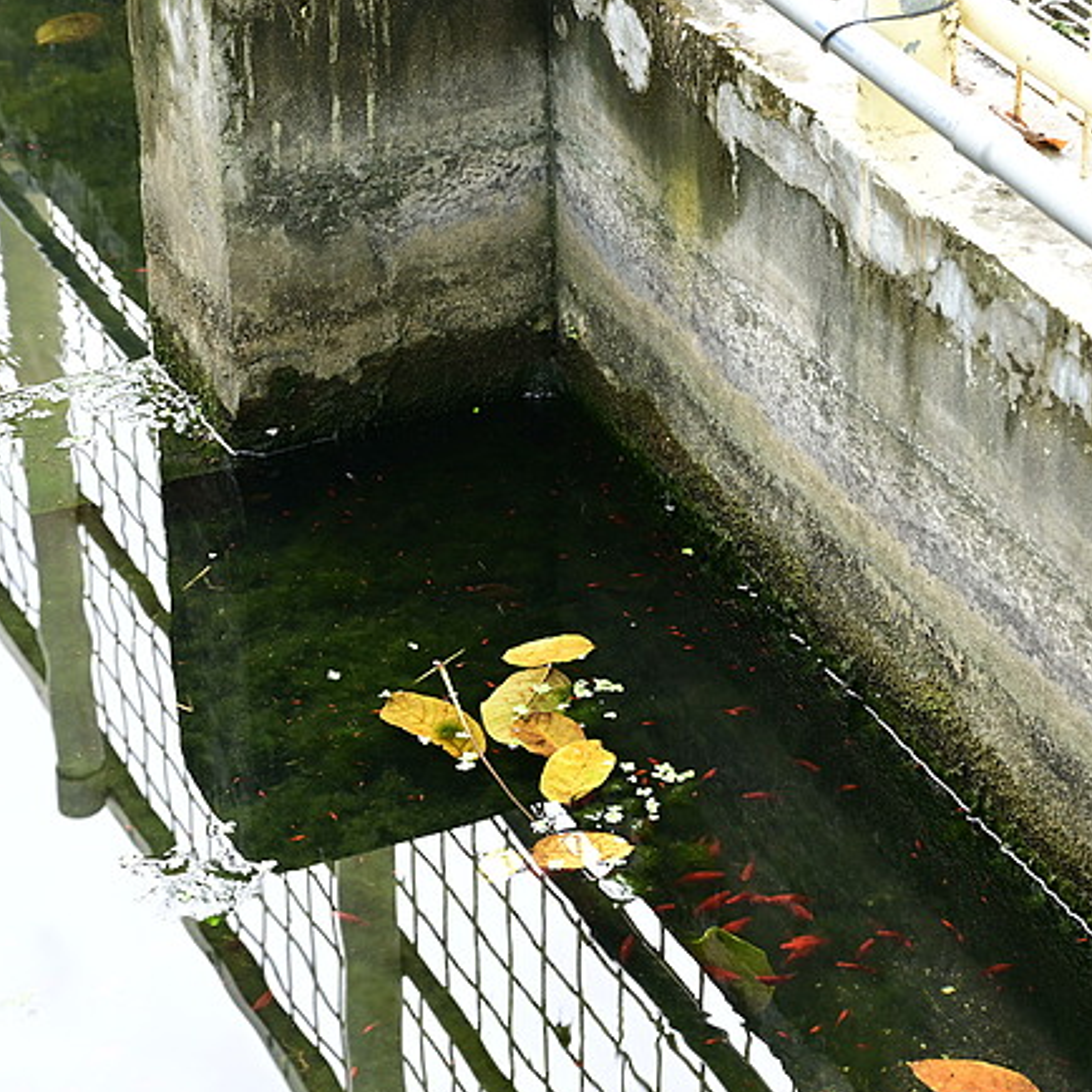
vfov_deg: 16.3
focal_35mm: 107
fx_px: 3819
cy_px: 614
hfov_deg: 16.3
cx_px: 609
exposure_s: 1/80
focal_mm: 70
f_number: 5.6
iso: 500
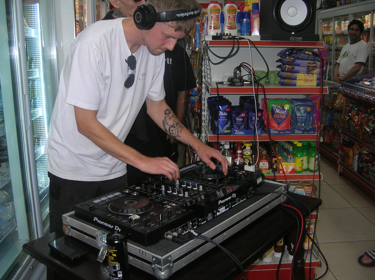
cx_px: 188
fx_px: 390
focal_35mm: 36
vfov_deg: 39.6
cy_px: 140
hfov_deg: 51.4
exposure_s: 1/60.1
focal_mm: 6
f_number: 2.7
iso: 50
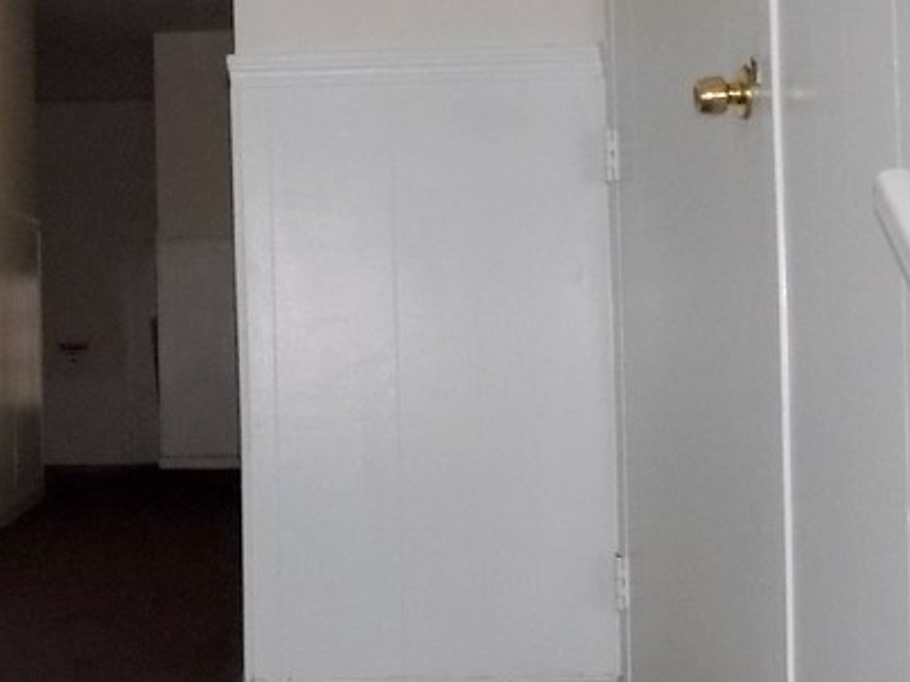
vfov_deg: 24.0
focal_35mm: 61
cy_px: 289
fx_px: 1603
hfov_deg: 30.7
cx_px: 154
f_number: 3.1
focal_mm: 4.3
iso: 200
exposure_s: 1/30
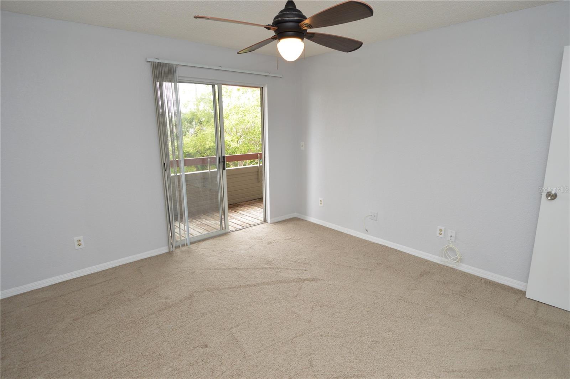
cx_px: 285
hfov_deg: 90.1
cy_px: 190
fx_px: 285
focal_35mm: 18
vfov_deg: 67.3
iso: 400
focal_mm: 12
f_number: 4.5
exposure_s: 1/80
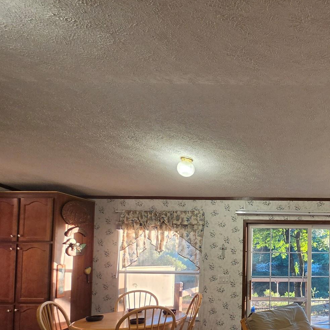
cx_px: 317
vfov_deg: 61.7
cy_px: 244
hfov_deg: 53.6
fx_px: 259
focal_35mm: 24
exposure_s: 1/120
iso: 160
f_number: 1.9
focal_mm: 2.2
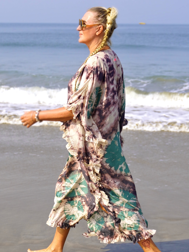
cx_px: 97
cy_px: 144
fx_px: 383
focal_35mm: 53
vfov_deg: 36.4
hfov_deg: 27.7
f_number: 5.6
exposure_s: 1/640
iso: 100
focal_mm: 31
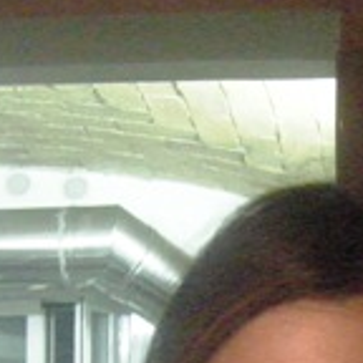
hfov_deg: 12.3
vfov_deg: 11.7
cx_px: 345
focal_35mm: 141
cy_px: 577
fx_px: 1673
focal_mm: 7.5
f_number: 2.7
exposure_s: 1/47.6
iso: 1600
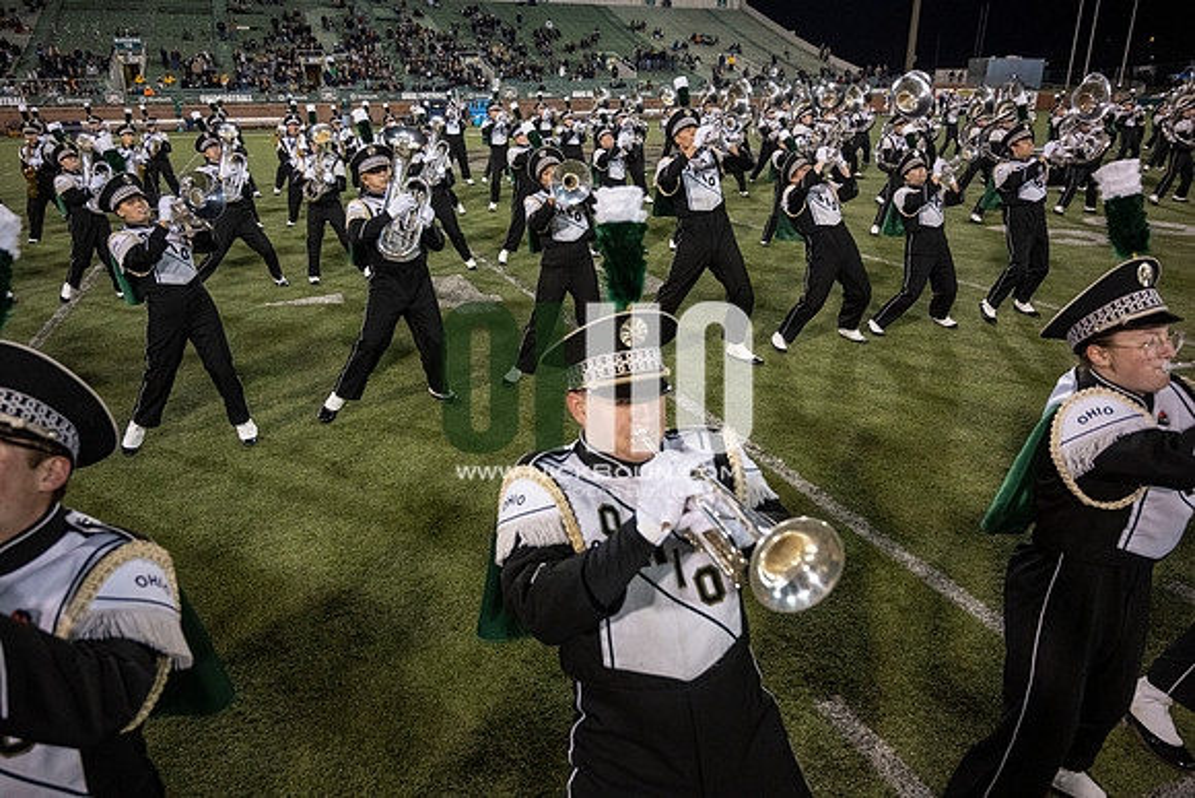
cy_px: 399
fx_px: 797
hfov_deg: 73.7
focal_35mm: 24
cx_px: 598
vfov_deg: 53.2
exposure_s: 1/500
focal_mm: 24
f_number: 4
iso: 2000
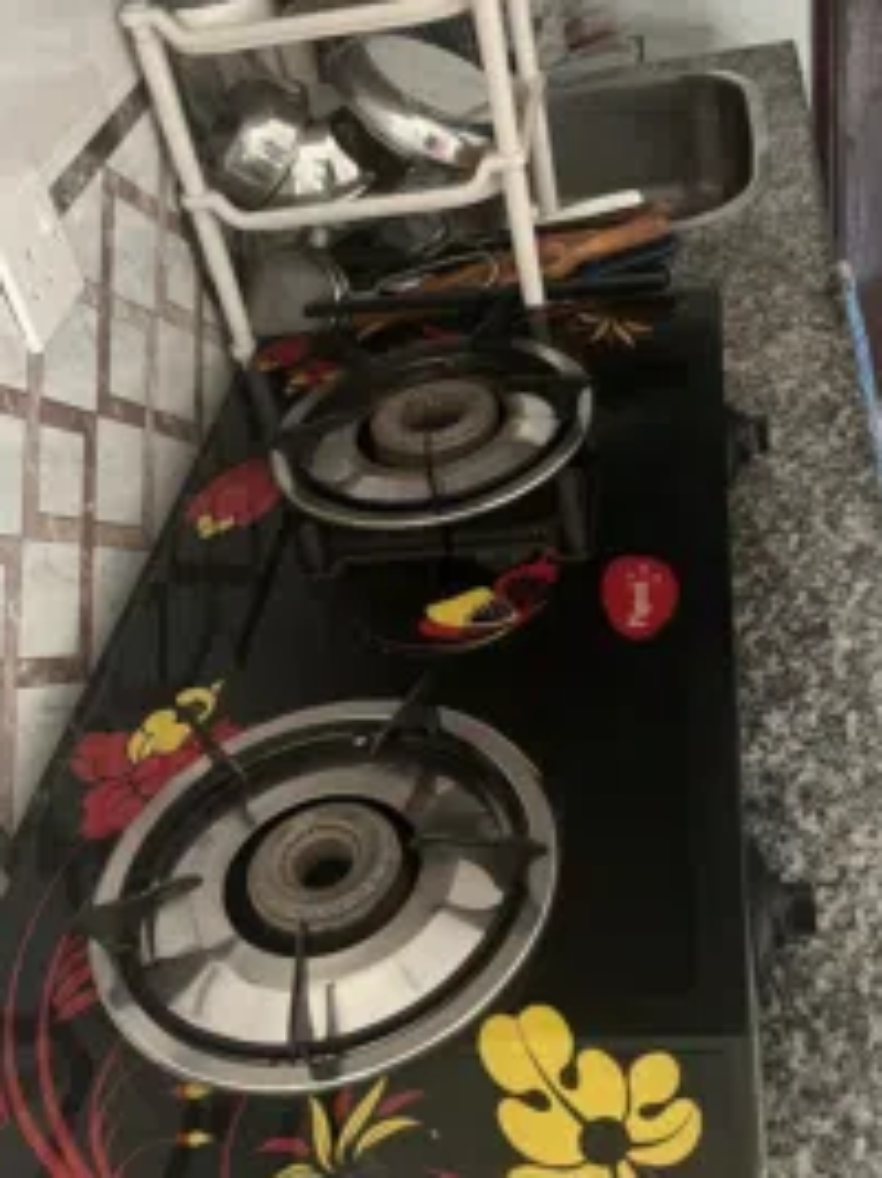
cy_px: 582
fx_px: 1326
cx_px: 450
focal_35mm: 39
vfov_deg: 47.9
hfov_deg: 36.8
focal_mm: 5.1
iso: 640
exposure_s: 1/40
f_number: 1.6
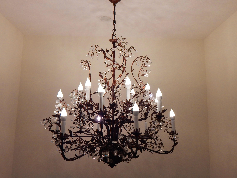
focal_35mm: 31
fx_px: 212
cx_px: 118
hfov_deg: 58.4
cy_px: 89
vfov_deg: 45.4
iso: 125
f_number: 3.2
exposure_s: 1/80
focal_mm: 5.6
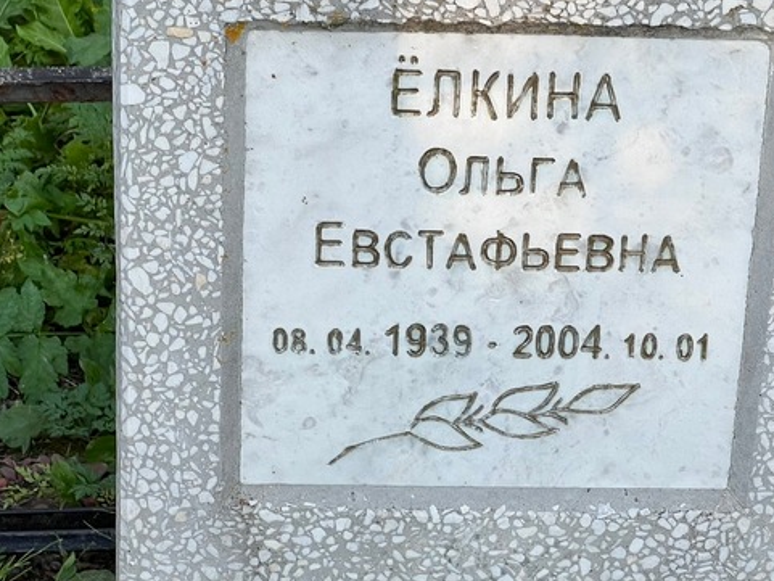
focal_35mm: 128
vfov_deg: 11.6
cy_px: 249
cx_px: 513
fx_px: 2863
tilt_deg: -27.7
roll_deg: -2.3
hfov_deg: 15.4
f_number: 2.8
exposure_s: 1/153
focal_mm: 9
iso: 32
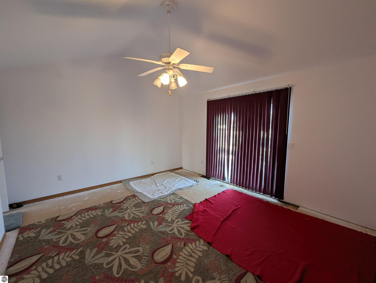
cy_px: 142
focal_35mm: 13
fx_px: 141
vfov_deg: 90.1
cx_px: 188
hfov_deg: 106.1
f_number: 2.2
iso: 192
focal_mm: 1.95
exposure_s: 1/120
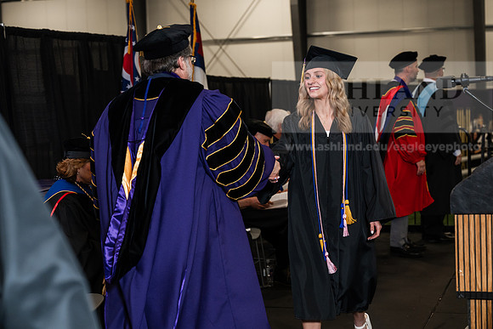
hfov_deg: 28.8
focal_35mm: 70
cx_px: 246
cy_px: 164
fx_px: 959
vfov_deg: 19.5
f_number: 4.5
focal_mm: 70
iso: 1250
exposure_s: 1/200
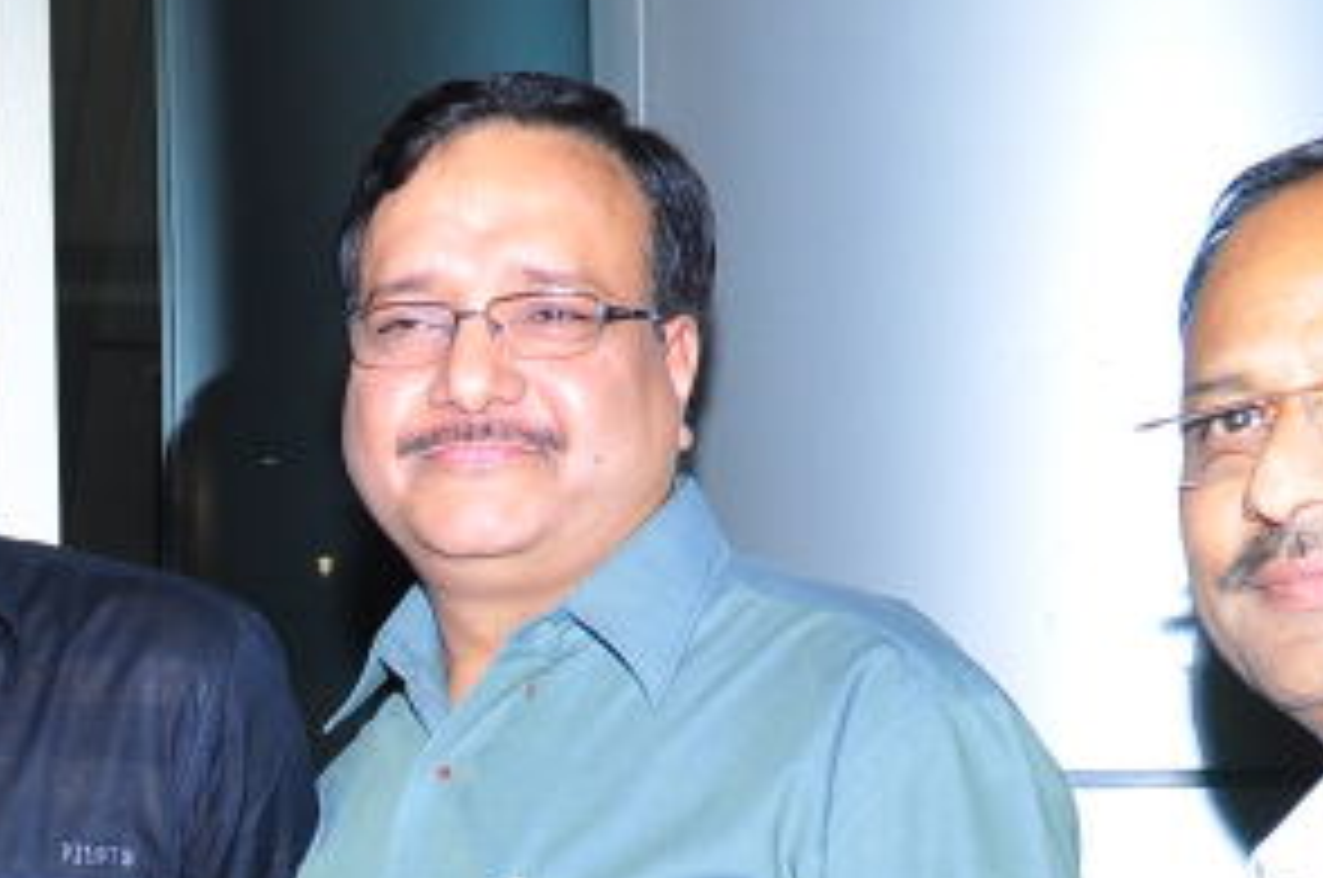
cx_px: -198
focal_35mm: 94
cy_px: 1063
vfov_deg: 14.1
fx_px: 3449
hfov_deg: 20.5
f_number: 7.1
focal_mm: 18
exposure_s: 1/160
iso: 320
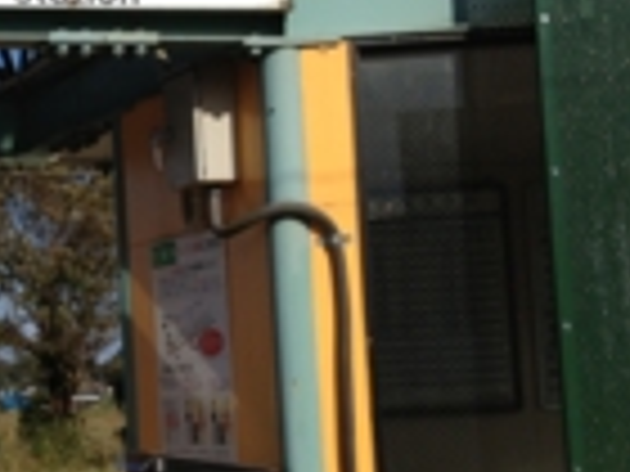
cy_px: 274
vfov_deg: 14.8
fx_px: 1820
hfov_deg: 18.7
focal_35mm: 100
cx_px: -94
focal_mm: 4.28
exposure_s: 1/2762
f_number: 2.4
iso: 50
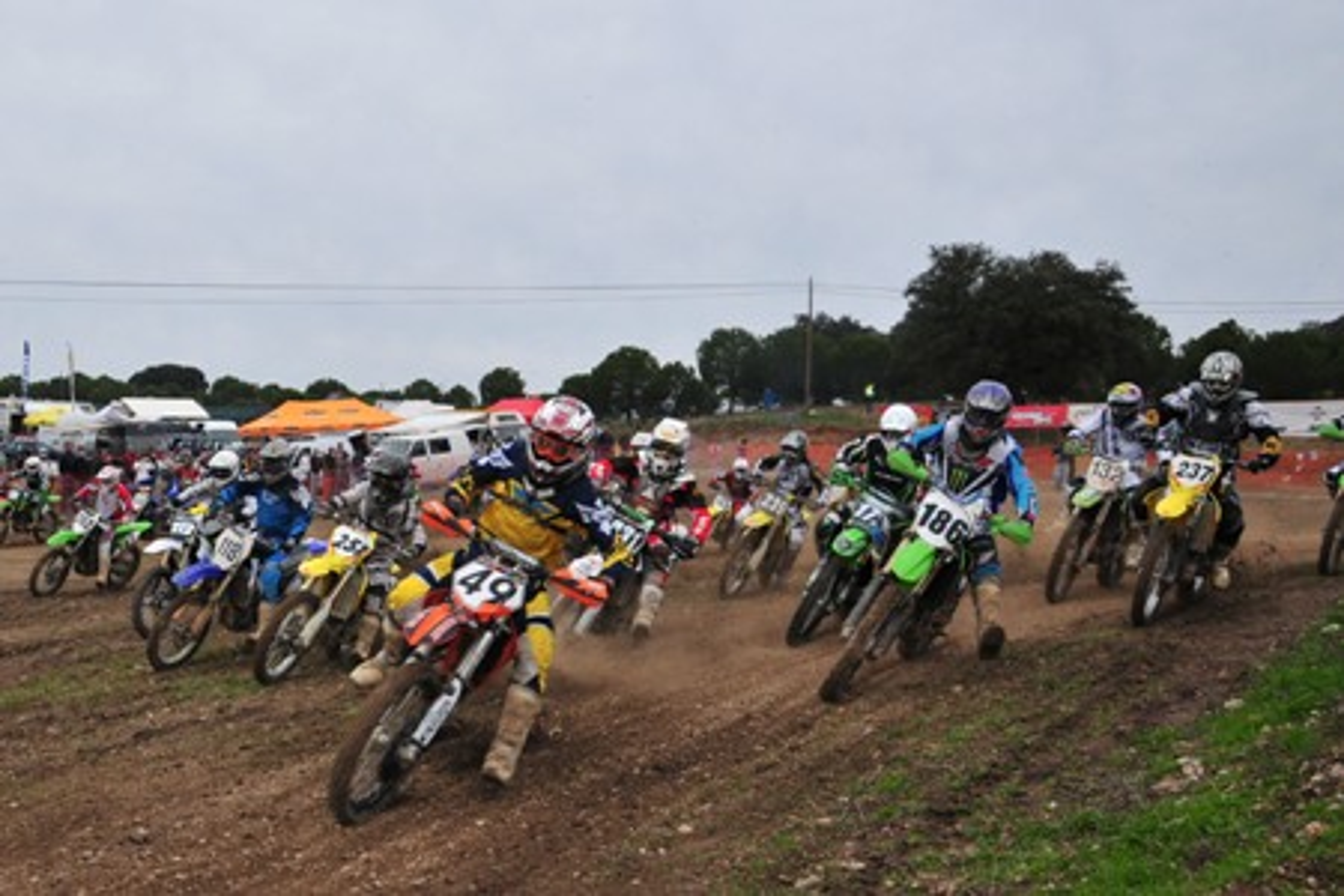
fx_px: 1232
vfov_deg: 40.0
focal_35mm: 33
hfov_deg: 57.2
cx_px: 672
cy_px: 448
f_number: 4.5
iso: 400
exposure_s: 1/400
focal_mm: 22
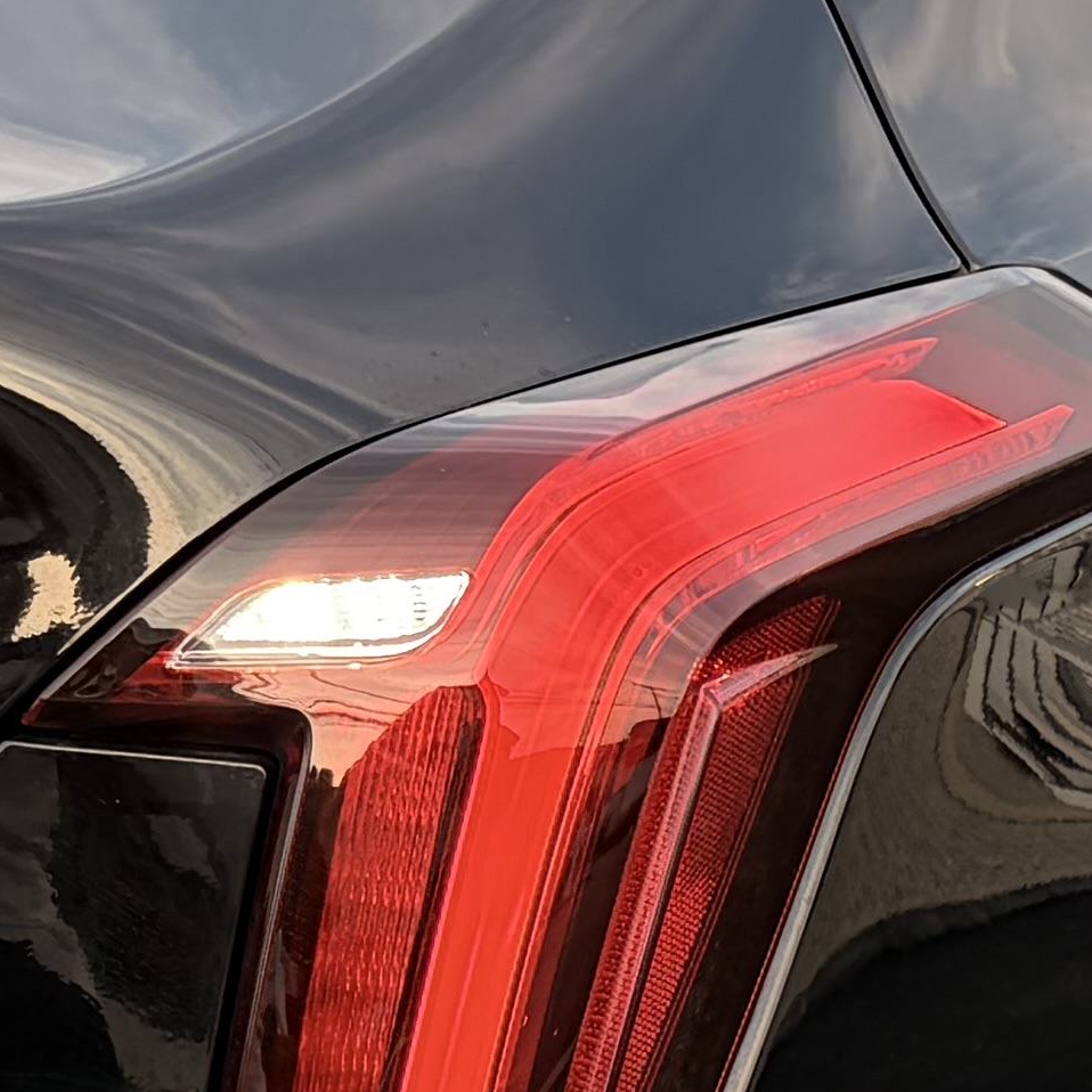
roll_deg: -0.1
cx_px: 188
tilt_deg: -14.9
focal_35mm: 137
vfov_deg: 12.7
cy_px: 905
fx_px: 4890
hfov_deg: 12.7
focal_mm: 5.96
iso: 40
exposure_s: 1/196
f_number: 1.6
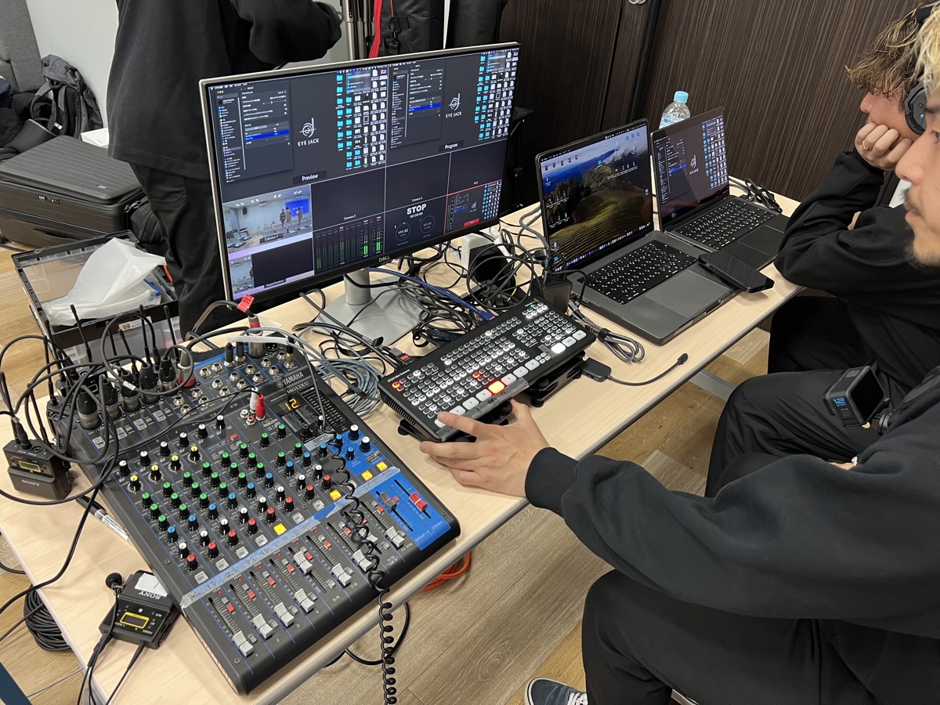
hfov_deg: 67.3
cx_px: 470
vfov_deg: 53.1
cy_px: 352
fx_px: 706
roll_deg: -3.9
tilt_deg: -36.3
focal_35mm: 26
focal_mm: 5.7
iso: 125
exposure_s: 1/50
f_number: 1.5
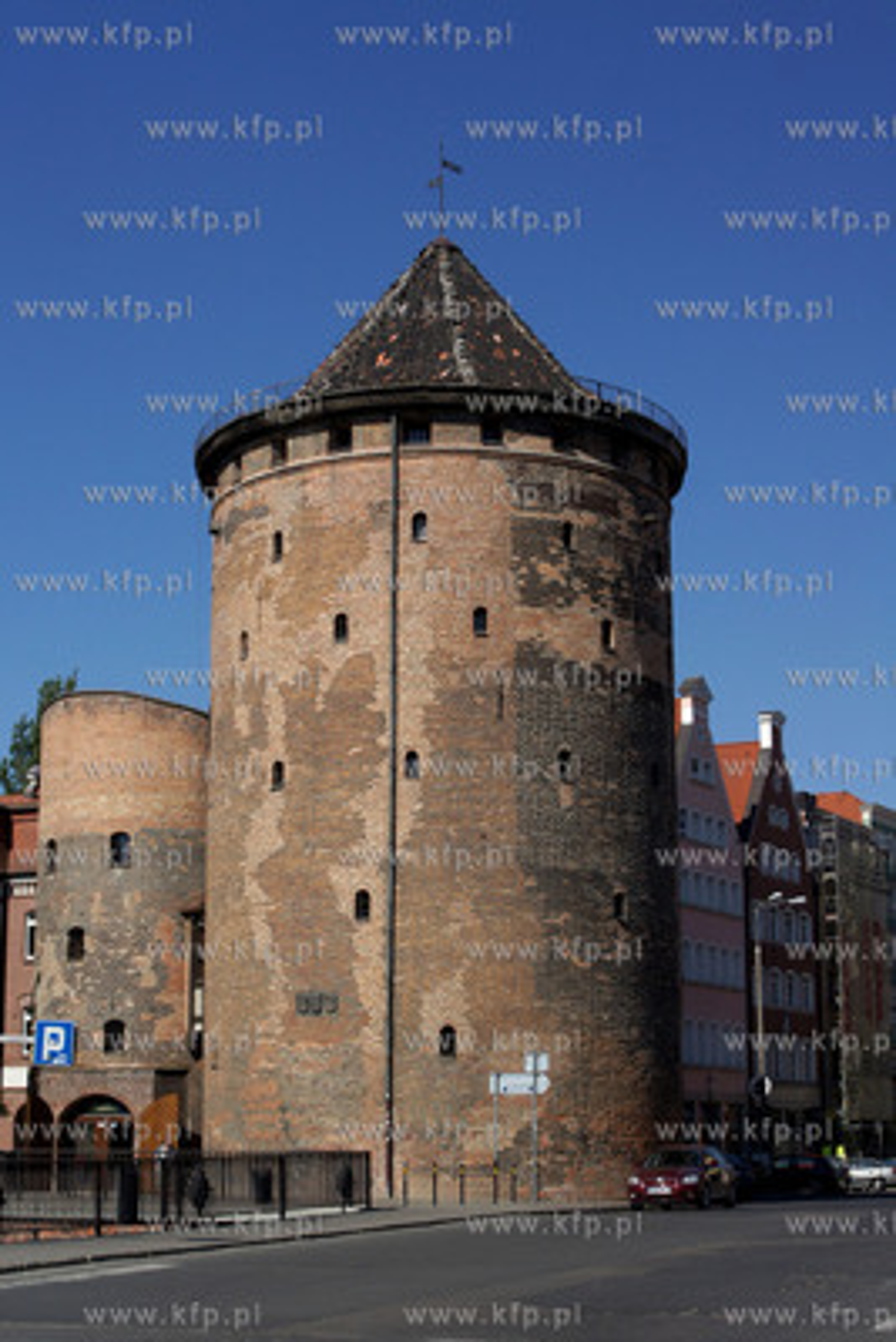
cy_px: 671
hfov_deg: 25.8
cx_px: 448
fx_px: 1958
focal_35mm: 52
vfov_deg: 37.8
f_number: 6.3
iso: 200
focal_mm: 35
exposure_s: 1/1250
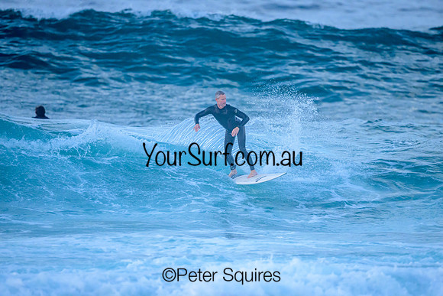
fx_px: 9846
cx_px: 222
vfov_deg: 1.7
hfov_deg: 2.6
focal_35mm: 800
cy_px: 148
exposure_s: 1/2000
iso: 2500
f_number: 6.3
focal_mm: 800
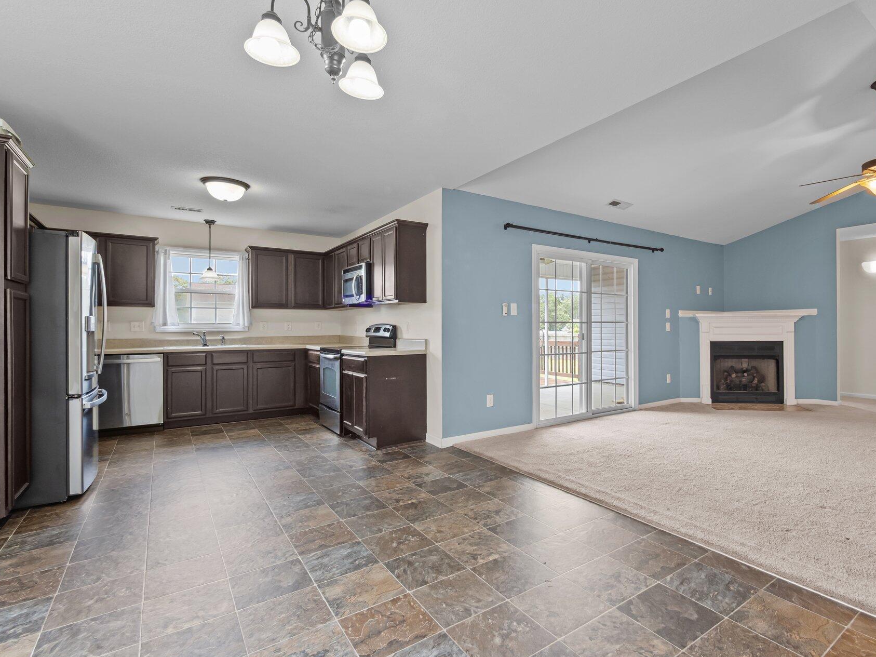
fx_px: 430
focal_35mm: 17
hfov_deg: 90.5
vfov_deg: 74.7
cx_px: 499
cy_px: 338
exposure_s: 1/5
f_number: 5.6
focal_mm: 7
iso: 200
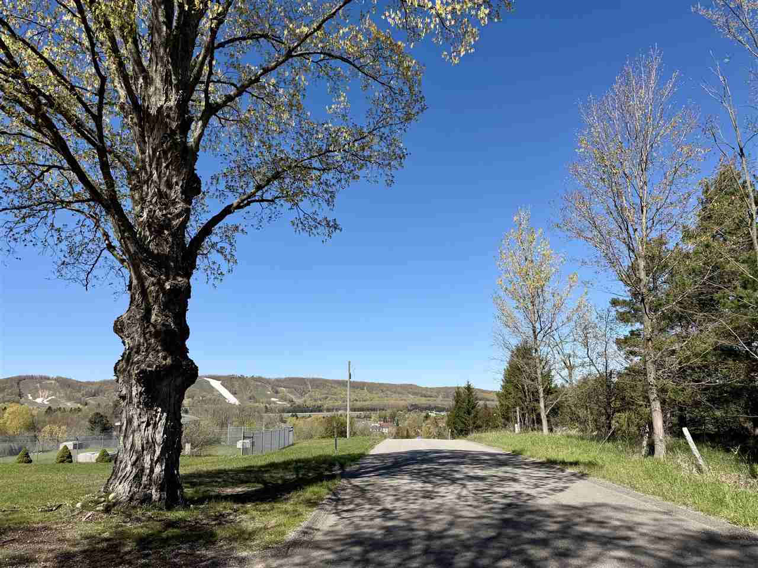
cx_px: 379
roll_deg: +1.1
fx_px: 525
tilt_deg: +12.2
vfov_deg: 56.8
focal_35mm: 24
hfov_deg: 71.6
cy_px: 284
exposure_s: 1/5714
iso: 80
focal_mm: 6.76
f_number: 1.78
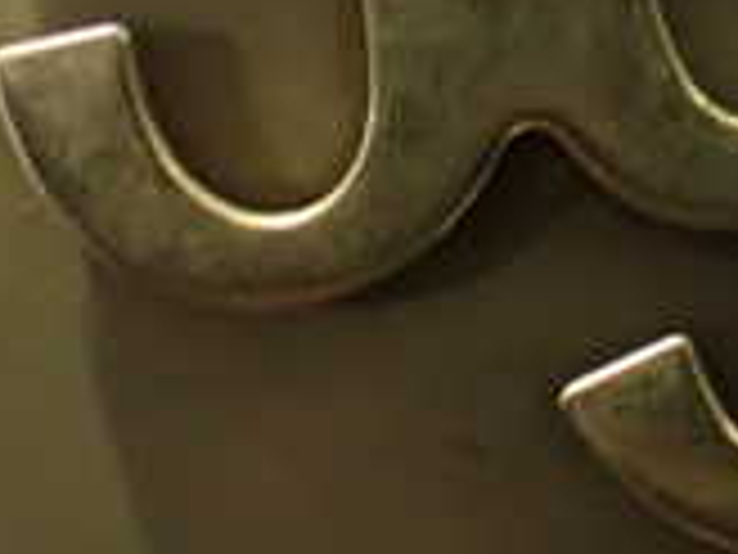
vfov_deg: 11.0
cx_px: 675
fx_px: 2814
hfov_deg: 14.8
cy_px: -90
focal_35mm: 132
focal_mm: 6.37
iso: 800
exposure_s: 1/30
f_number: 2.5
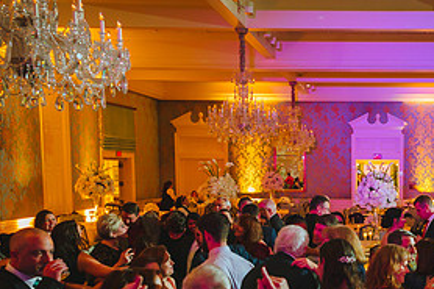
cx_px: 373
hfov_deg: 37.5
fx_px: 602
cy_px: 214
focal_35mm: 50
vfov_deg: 26.6
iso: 2500
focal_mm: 24
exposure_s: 1/60
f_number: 2.8
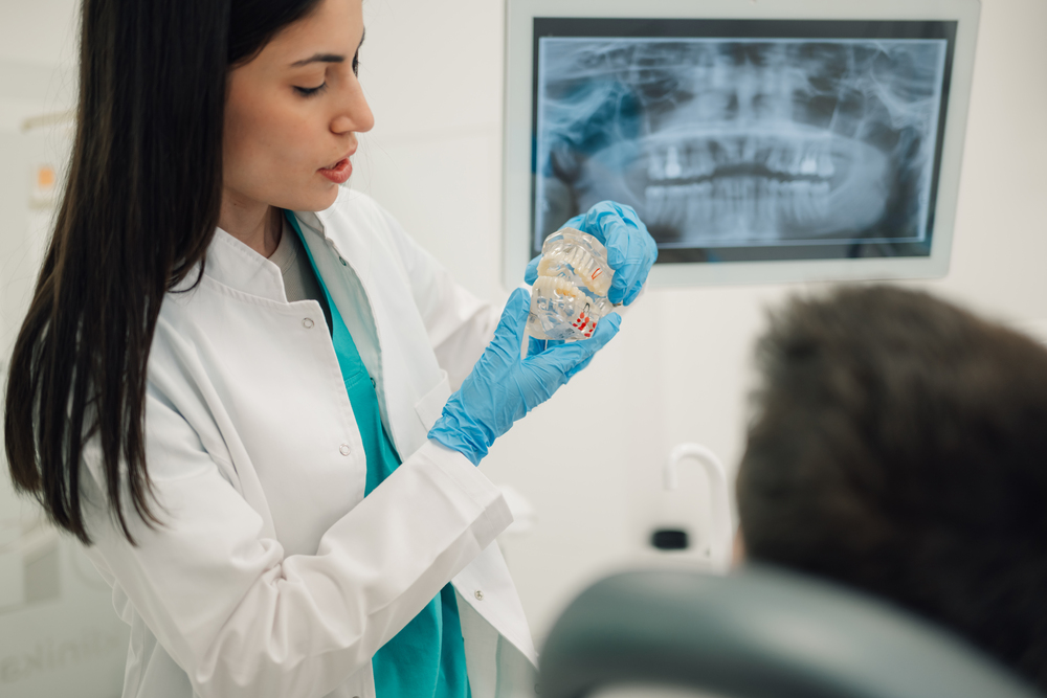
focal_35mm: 40
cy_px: 349
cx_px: 524
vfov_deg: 33.4
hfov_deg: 48.5
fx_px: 1163
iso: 200
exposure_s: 1/200
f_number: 2
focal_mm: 40
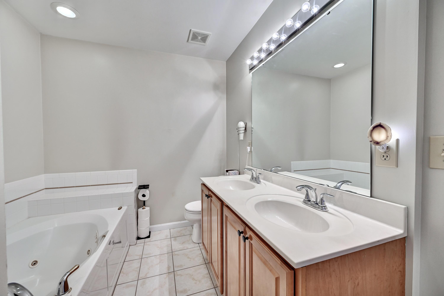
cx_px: 222
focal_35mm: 14
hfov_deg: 104.3
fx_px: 173
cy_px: 148
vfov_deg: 81.2
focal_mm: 14
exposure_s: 1/6
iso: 400
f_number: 8
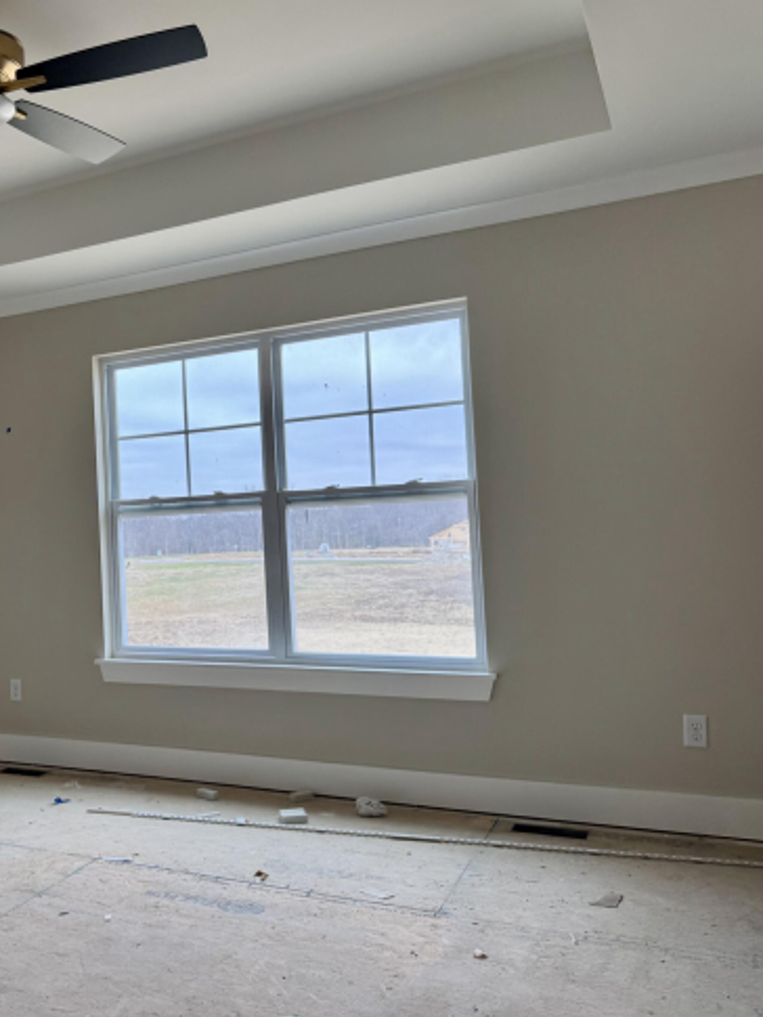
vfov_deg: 55.3
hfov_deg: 40.2
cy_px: 501
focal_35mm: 33
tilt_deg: +0.5
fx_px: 969
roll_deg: +2.6
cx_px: 95
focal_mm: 6.76
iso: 64
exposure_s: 1/189
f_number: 1.78
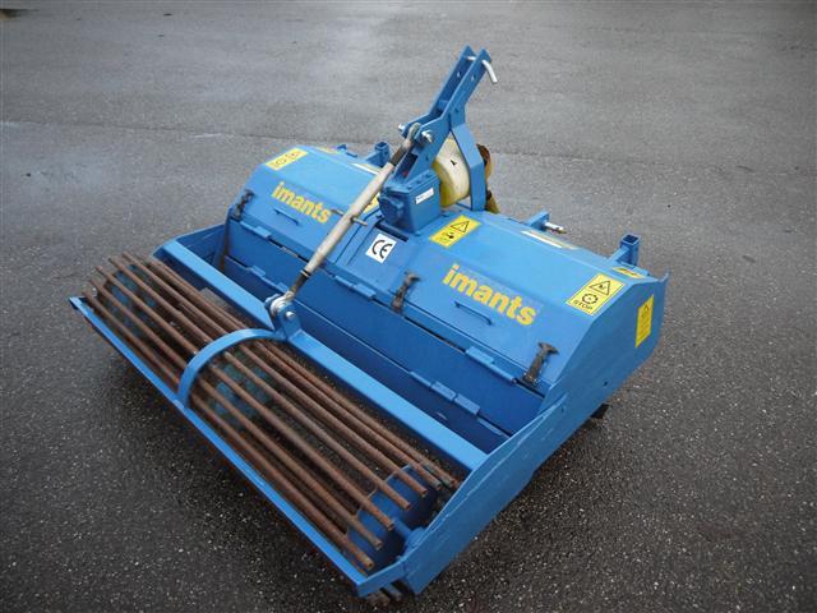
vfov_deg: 46.8
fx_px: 708
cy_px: 306
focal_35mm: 30
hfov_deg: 60.0
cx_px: 408
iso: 800
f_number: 3.5
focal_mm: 15
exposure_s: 1/125
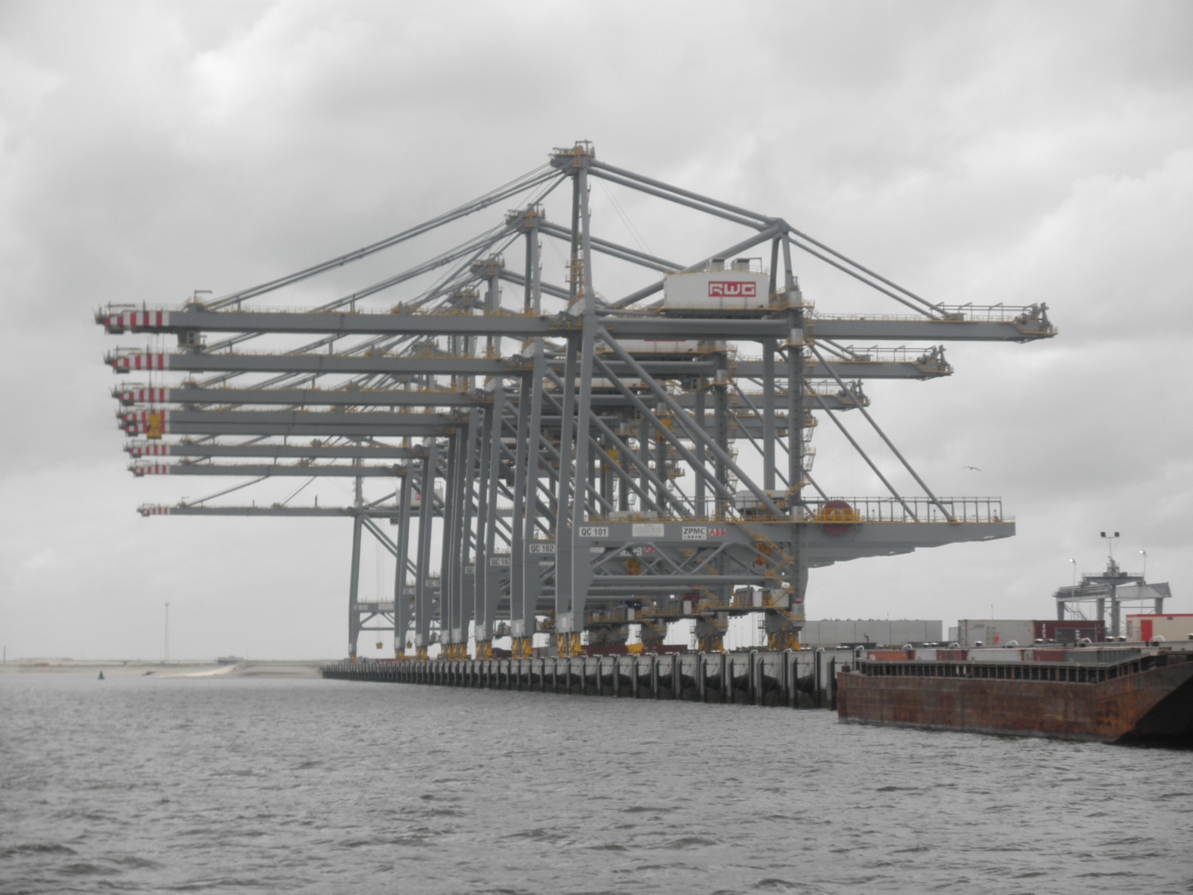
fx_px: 3171
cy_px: 448
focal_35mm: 92
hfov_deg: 21.3
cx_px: 596
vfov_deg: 16.1
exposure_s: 1/125
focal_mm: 16.3
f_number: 11.9
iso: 64
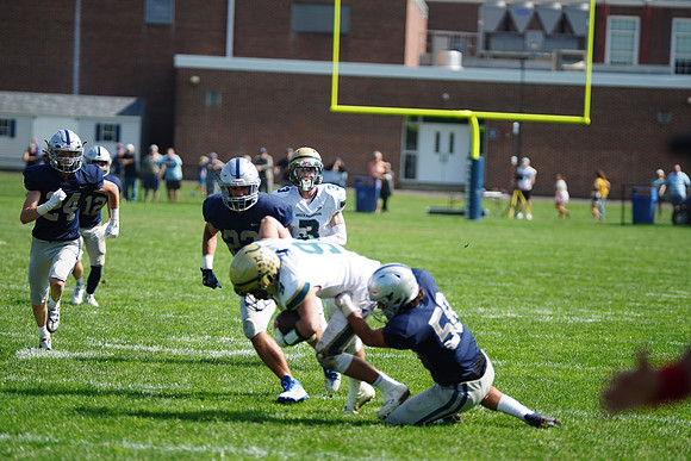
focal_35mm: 176
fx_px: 3379
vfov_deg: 7.8
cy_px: 230
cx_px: 346
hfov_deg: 11.7
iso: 400
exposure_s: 1/3200
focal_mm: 176
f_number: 2.8
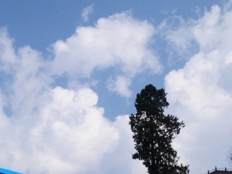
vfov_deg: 10.8
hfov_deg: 14.2
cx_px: -171
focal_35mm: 124
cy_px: 354
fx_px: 831
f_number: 13
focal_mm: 18
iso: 200
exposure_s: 1/60
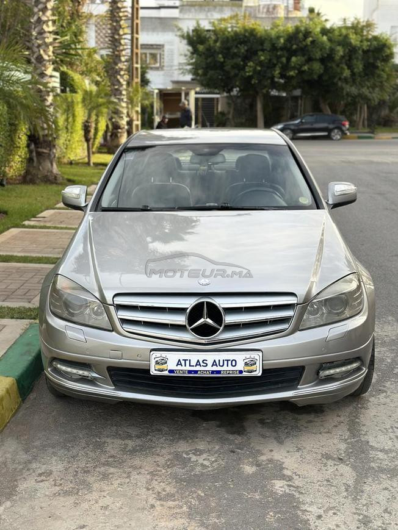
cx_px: 199
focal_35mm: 48
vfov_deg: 39.7
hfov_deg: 30.3
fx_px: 736
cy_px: 265
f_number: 1.78
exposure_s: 1/529
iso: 80
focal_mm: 6.86
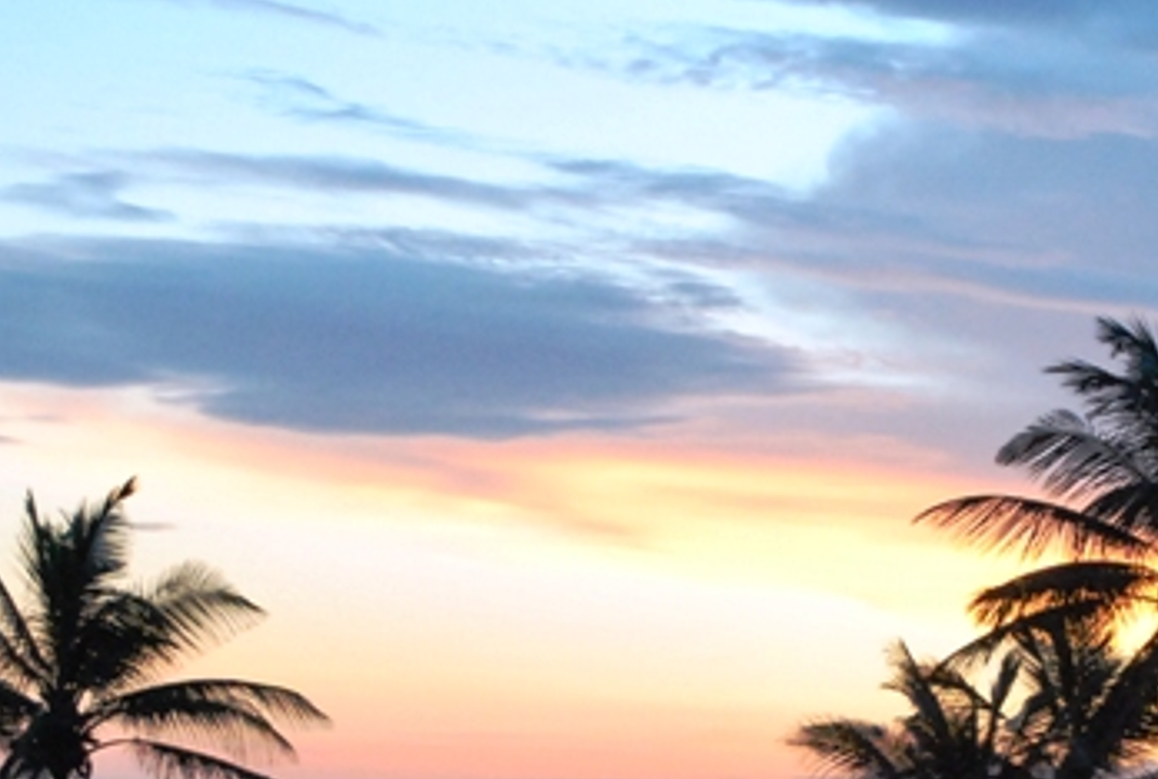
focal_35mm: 131
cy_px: 654
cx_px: 765
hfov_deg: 15.6
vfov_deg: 10.5
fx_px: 4225
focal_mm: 38
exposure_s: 1/50
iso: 1600
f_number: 5
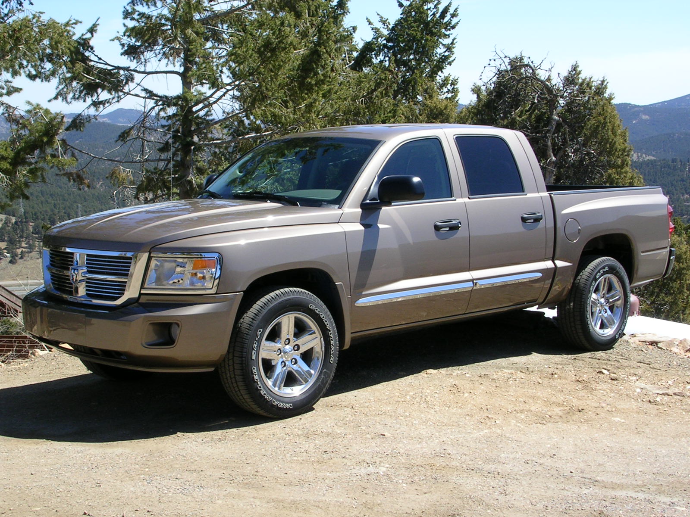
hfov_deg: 34.3
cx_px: 345
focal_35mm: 56
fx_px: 1116
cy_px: 258
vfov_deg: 26.1
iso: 50
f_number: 6.6
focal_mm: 8.5
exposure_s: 1/142
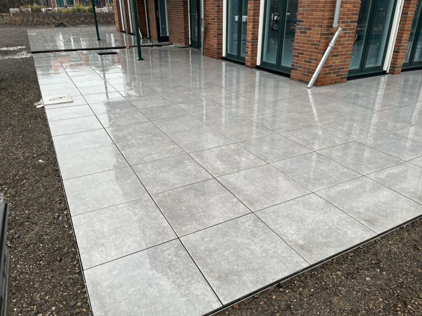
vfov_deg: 53.1
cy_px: 158
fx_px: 317
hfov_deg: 67.3
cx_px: 211
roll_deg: +0.4
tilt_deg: -25.7
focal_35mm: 26
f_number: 1.6
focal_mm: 5.1
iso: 40
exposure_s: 1/200
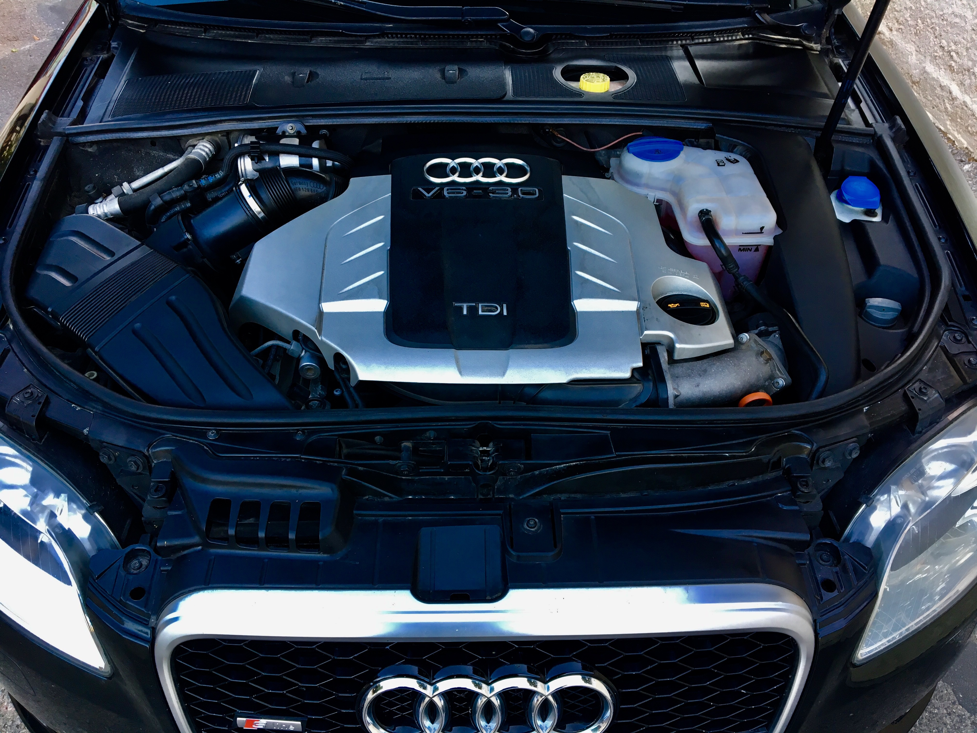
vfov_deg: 48.2
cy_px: 366
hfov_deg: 61.7
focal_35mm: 29
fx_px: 818
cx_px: 488
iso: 32
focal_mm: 4.15
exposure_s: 1/33
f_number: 2.2
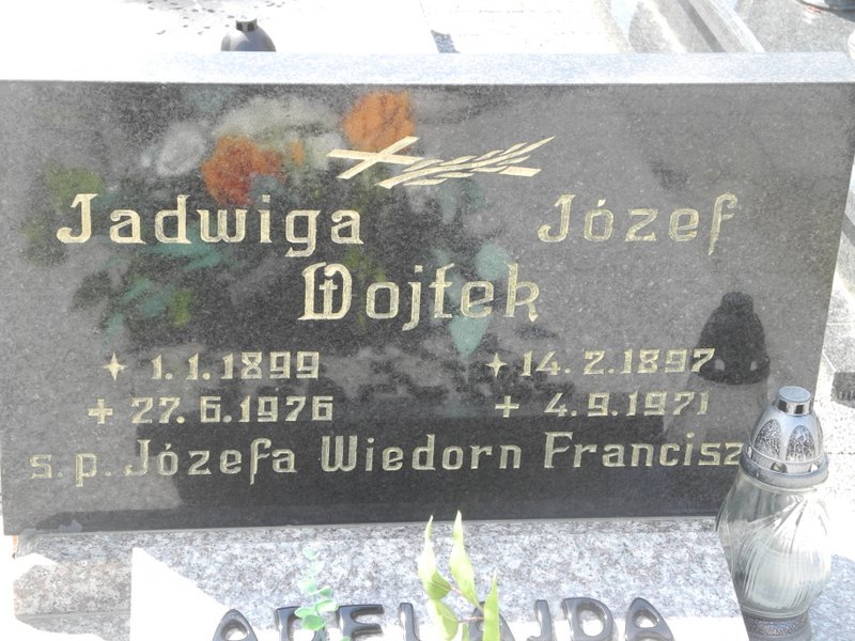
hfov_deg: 23.0
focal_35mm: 85
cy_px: 320
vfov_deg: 17.4
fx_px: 2099
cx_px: 428
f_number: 4
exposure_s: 1/125
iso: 100
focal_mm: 18.1
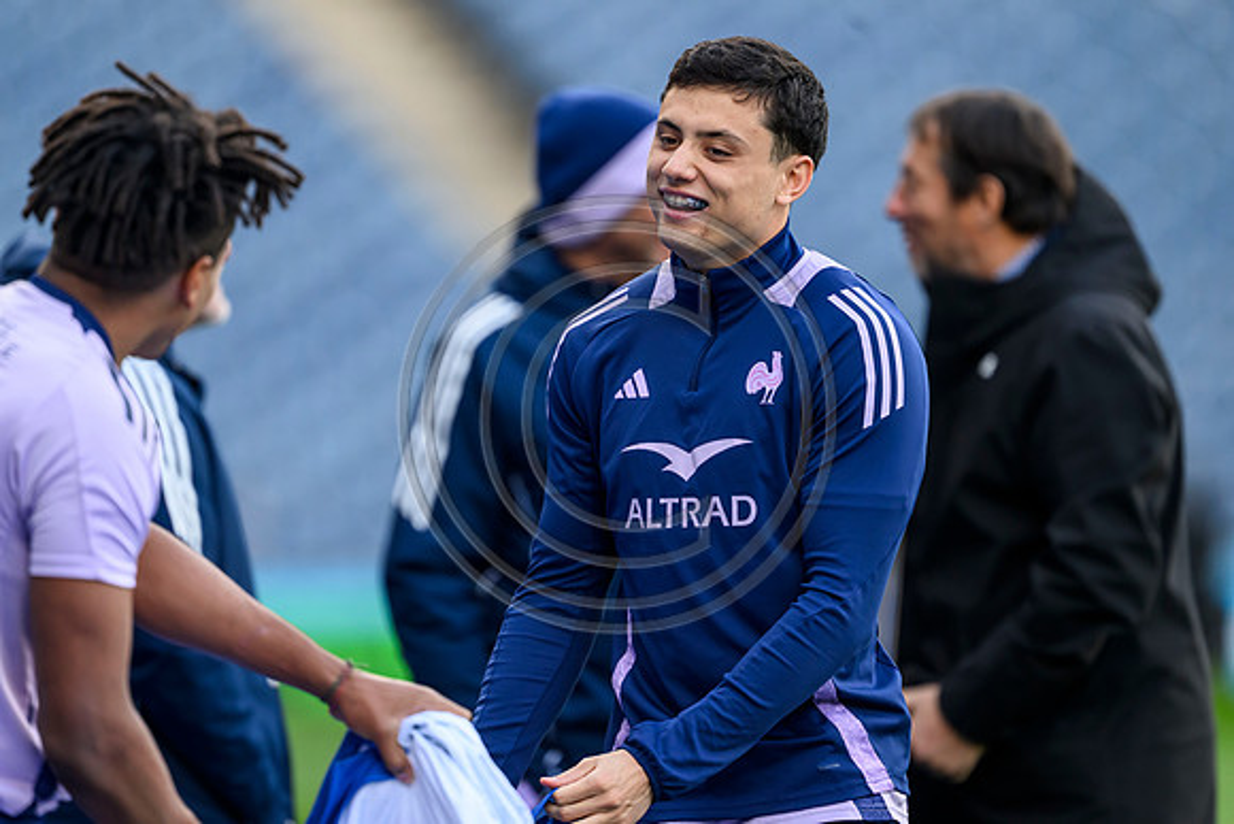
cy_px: 412
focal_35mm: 560
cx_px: 617
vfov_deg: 2.5
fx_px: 19199
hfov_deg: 3.7
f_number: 4
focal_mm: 560
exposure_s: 1/800
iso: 1250
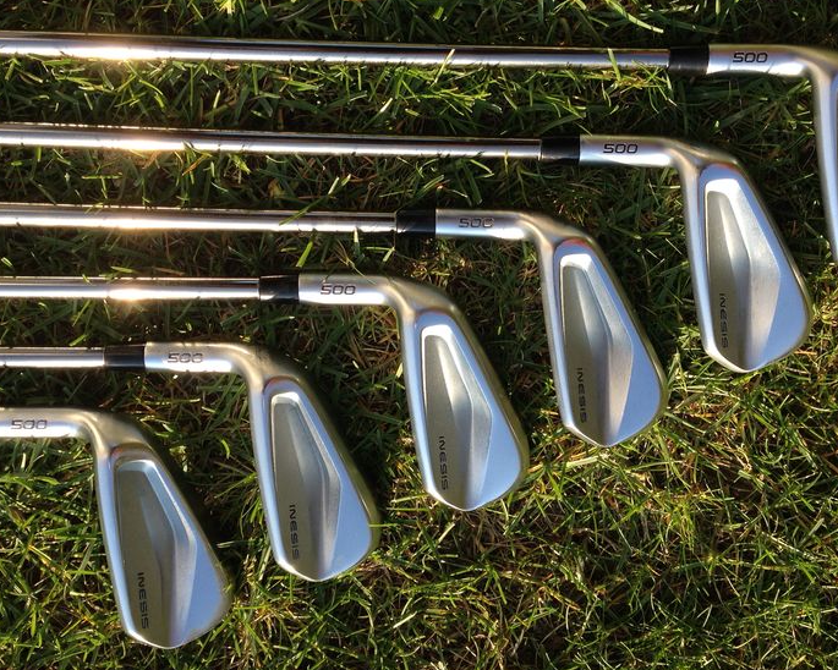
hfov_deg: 39.5
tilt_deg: -81.8
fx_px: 1166
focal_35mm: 47
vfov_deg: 32.1
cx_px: 480
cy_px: 344
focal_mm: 4.12
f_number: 2.4
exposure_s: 1/404
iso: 50
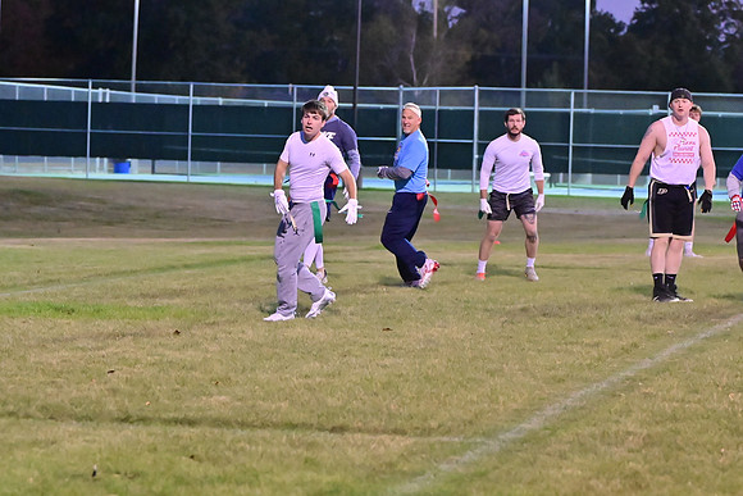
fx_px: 3096
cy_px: 248
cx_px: 372
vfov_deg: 9.2
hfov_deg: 13.7
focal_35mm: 150
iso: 6400
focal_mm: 100
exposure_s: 1/400
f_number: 4
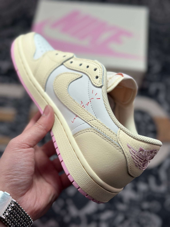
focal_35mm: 48
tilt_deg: -60.1
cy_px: 114
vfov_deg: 39.7
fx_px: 314
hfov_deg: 30.3
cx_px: 85
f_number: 1.78
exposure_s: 1/1992
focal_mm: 6.86
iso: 80
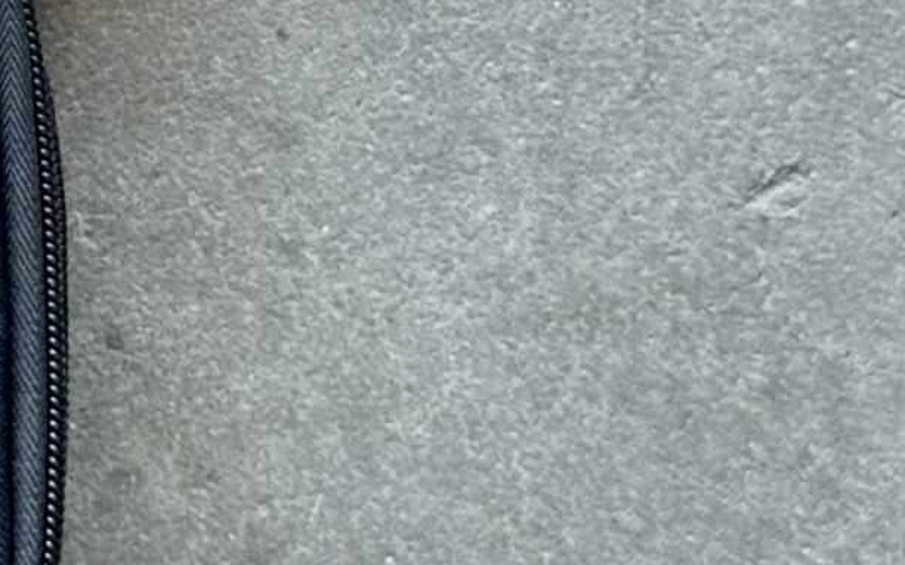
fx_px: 5252
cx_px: -657
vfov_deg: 6.0
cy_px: -500
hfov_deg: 9.4
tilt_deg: -87.4
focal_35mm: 213
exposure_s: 1/120
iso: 64
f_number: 1.78
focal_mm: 6.76
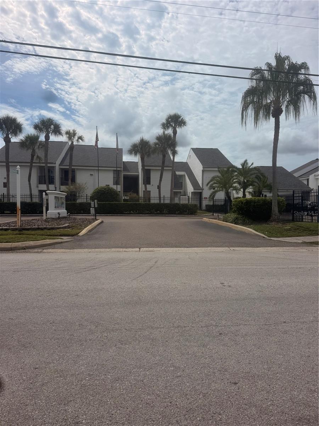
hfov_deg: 56.8
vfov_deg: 71.6
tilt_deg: -0.3
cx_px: 160
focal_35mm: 24
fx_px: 295
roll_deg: -1.4
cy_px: 213
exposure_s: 1/14286
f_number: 1.78
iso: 80
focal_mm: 6.76
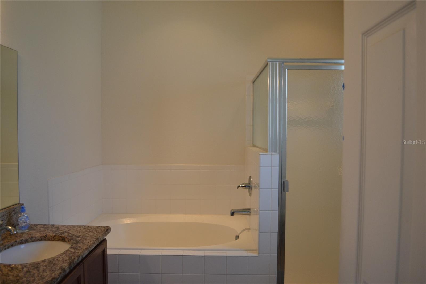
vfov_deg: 47.9
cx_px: 213
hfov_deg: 67.4
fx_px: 319
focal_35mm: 27
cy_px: 142
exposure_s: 1/250
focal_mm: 18
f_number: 3.5
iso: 800
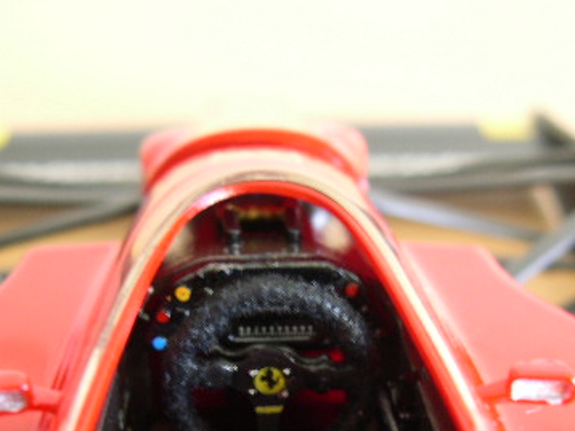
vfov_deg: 21.2
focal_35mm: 68
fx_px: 1129
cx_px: 275
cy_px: 375
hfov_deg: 28.6
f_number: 2.8
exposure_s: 1/5.3
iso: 100
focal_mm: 8
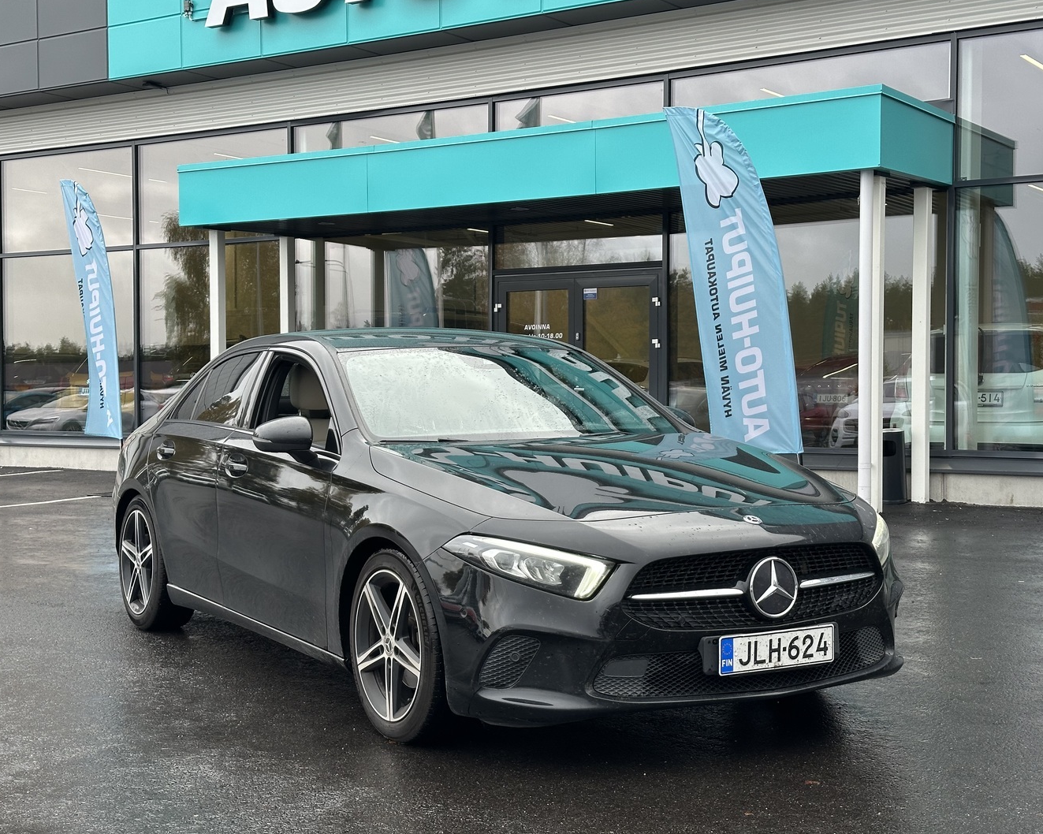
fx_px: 1574
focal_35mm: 51
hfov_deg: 36.7
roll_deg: -0.5
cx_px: 508
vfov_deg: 29.7
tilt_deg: -0.3
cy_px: 423
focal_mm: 6.86
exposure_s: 1/532
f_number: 1.78
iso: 64
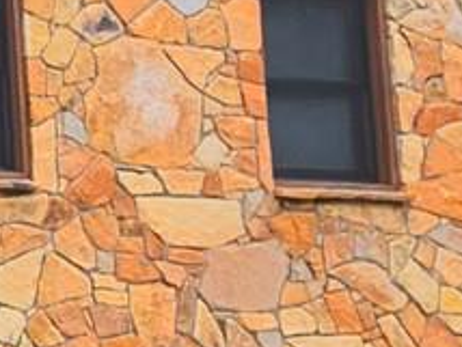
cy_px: 181
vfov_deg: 15.3
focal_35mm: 97
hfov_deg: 13.9
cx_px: -661
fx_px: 1296
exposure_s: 1/556
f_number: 1.9
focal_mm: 2.2
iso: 16
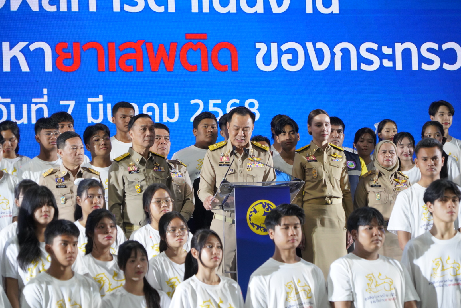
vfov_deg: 9.4
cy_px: 154
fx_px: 1871
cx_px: 230
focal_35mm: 146
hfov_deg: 14.0
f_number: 6.3
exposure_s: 1/200
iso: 3200
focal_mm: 146
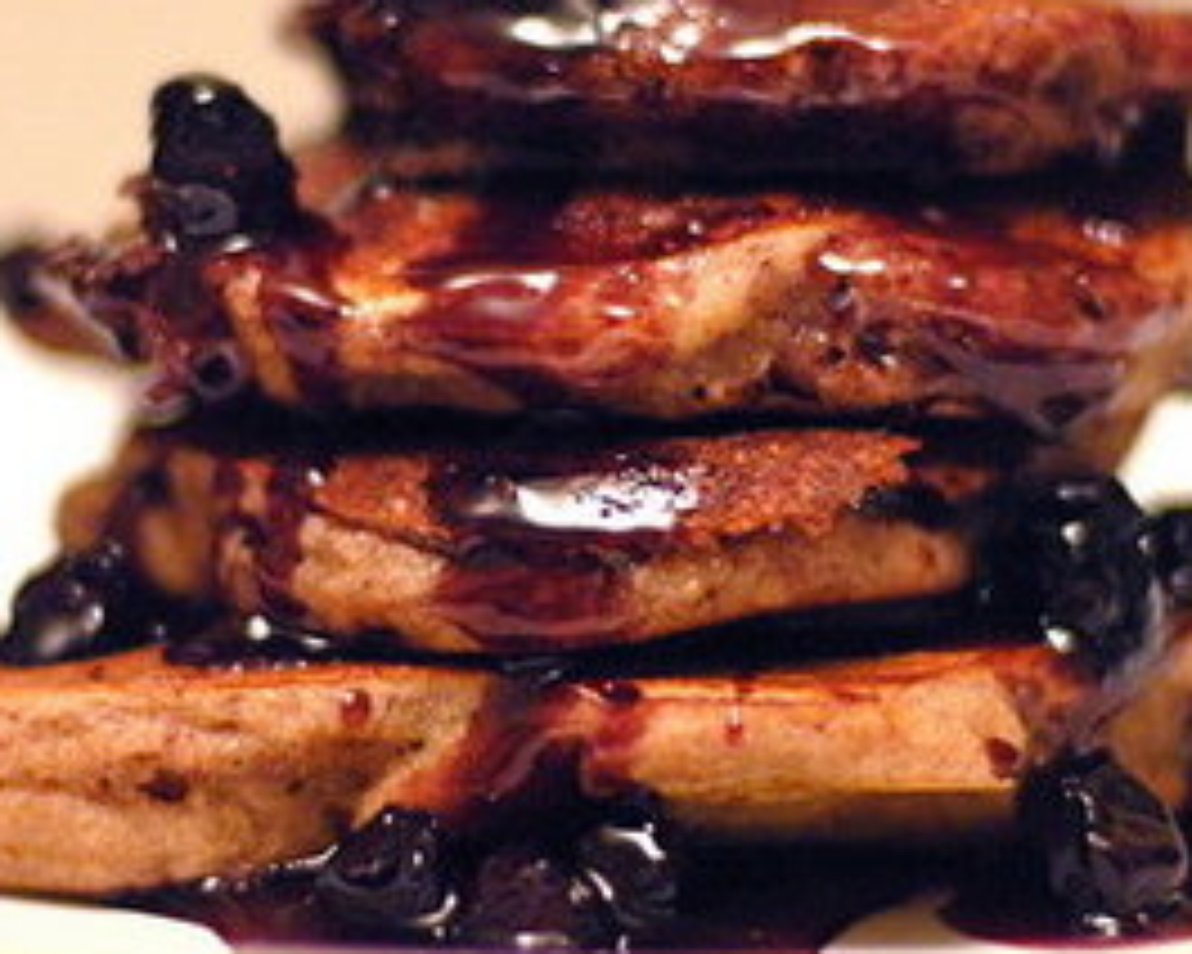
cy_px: 439
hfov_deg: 14.5
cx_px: 427
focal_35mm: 133
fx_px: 4692
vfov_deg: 11.6
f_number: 1.4
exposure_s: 1/320
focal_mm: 50
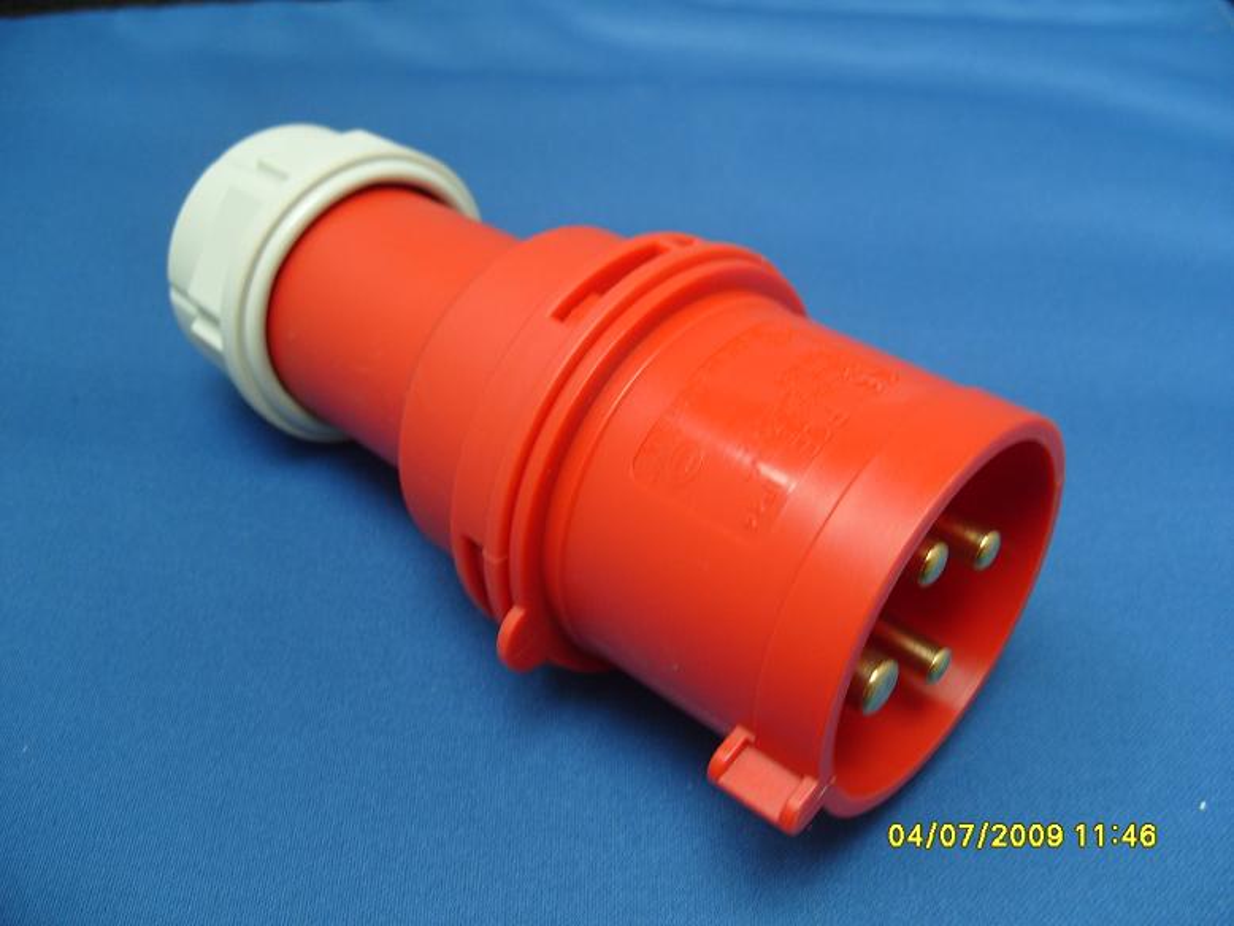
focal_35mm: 35
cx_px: 617
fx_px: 1248
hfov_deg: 52.6
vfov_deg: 40.7
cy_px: 463
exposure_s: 1/45
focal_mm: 7.8
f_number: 2.8
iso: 100
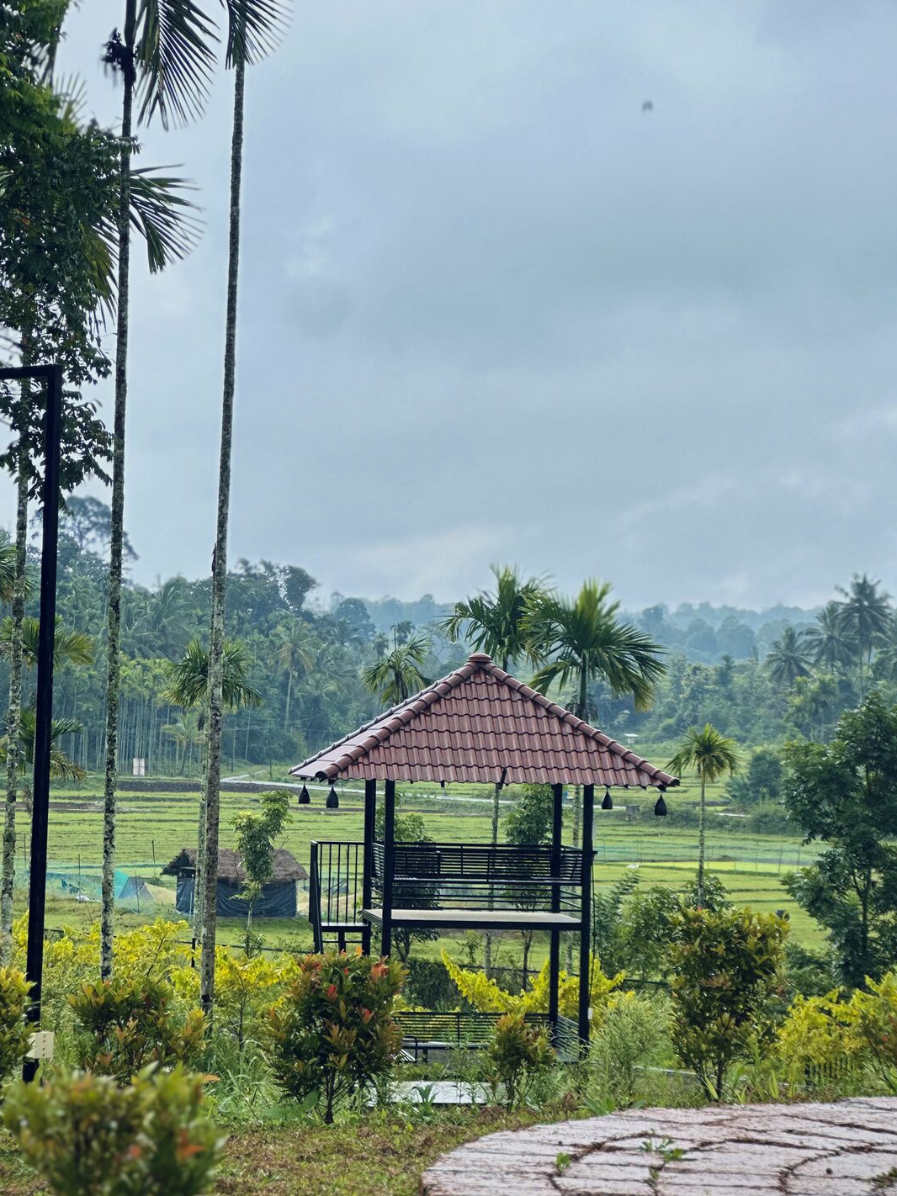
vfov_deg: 18.9
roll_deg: -2.1
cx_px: 474
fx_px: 3594
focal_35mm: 104
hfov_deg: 14.2
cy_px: 512
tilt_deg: +5.2
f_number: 2.8
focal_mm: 9
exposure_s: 1/236
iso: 32
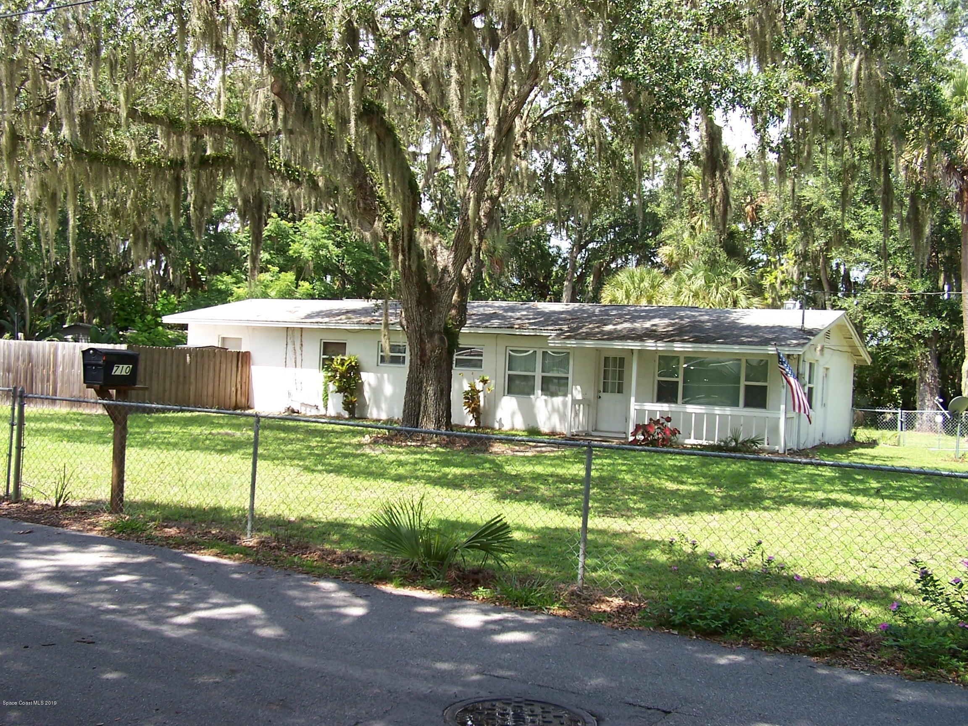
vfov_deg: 37.7
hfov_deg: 49.0
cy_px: 363
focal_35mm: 38
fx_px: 1063
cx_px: 484
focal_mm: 6.3
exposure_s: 1/250
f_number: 2.8
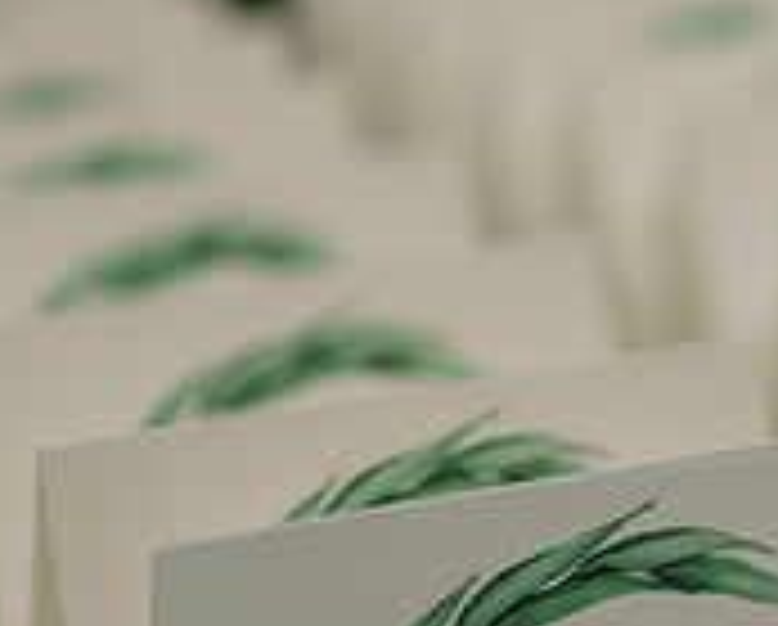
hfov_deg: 17.2
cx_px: 688
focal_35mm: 110
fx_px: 2537
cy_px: 457
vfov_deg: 14.0
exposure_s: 1/160
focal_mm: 35
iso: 400
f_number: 2
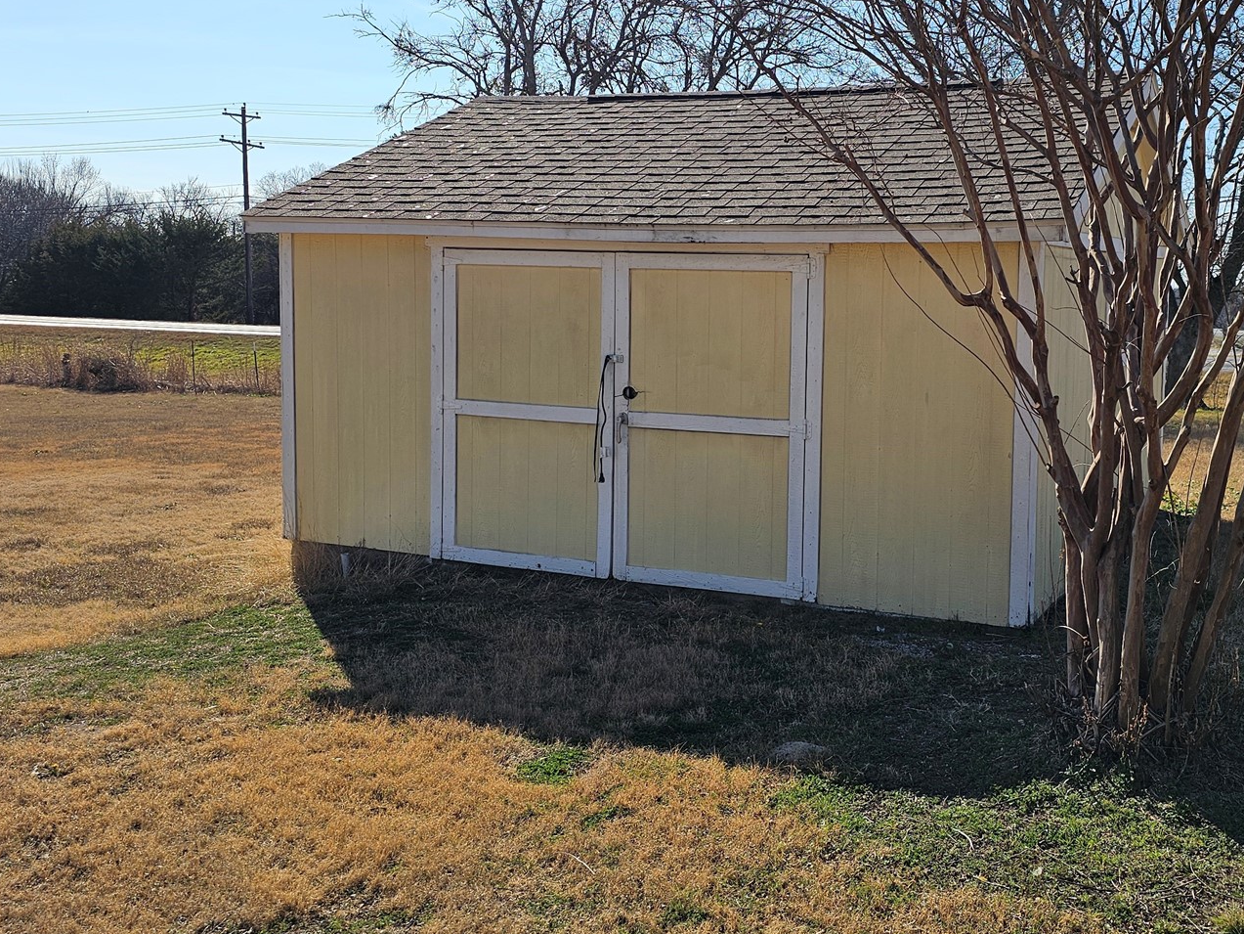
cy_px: 428
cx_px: 791
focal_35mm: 37
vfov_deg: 38.6
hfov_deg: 49.6
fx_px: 1330
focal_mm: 6.3
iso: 10
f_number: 1.7
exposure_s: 1/978
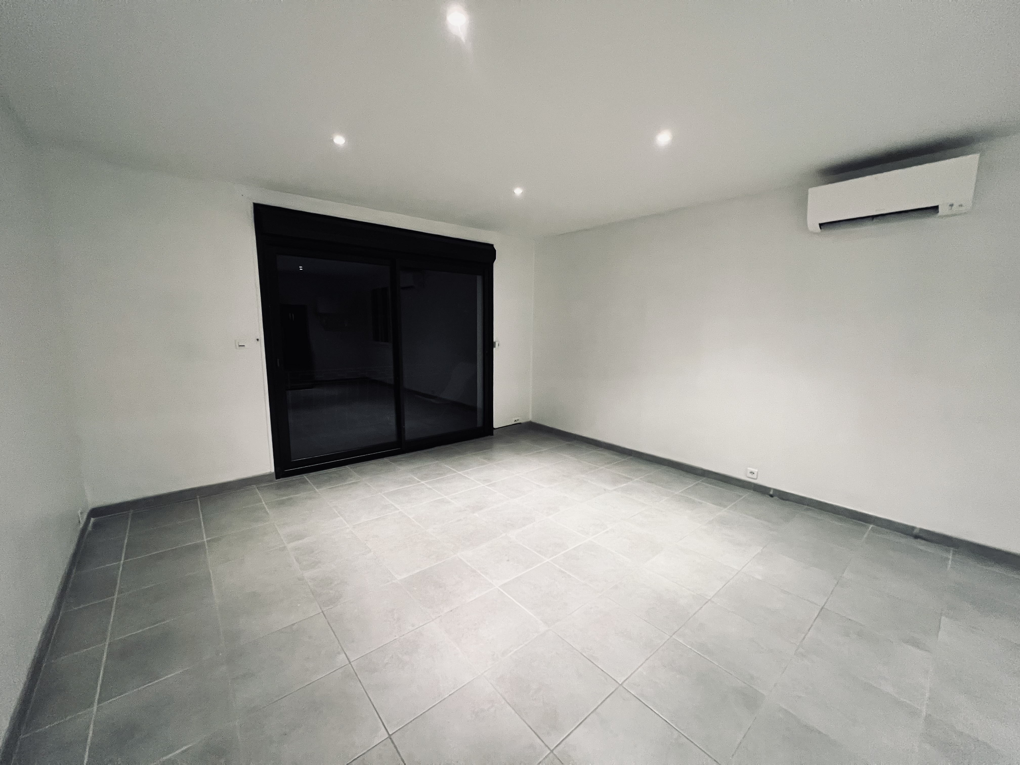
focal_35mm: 13
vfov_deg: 89.9
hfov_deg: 106.2
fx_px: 383
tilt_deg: -7.8
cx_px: 510
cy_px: 382
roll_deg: -0.5
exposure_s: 1/50
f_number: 1.8
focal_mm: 1.57
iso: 640
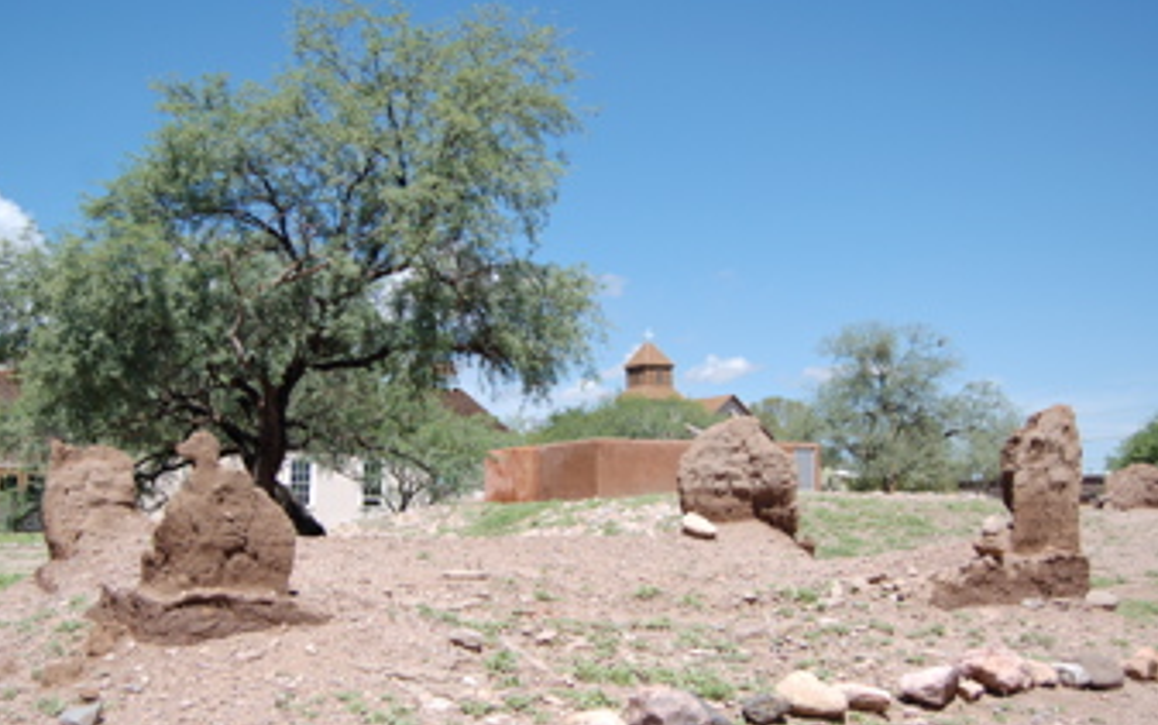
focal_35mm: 42
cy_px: 397
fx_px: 1314
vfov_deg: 30.8
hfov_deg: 47.6
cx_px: 553
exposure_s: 1/1250
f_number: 3.8
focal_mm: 23
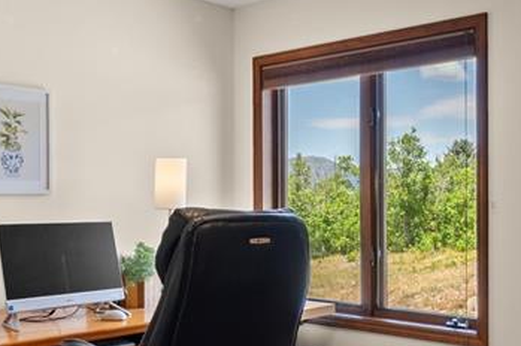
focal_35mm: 48
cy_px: 210
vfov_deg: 27.9
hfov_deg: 41.1
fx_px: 694
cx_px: 288
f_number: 8
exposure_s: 1/15
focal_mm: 10.9
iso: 400
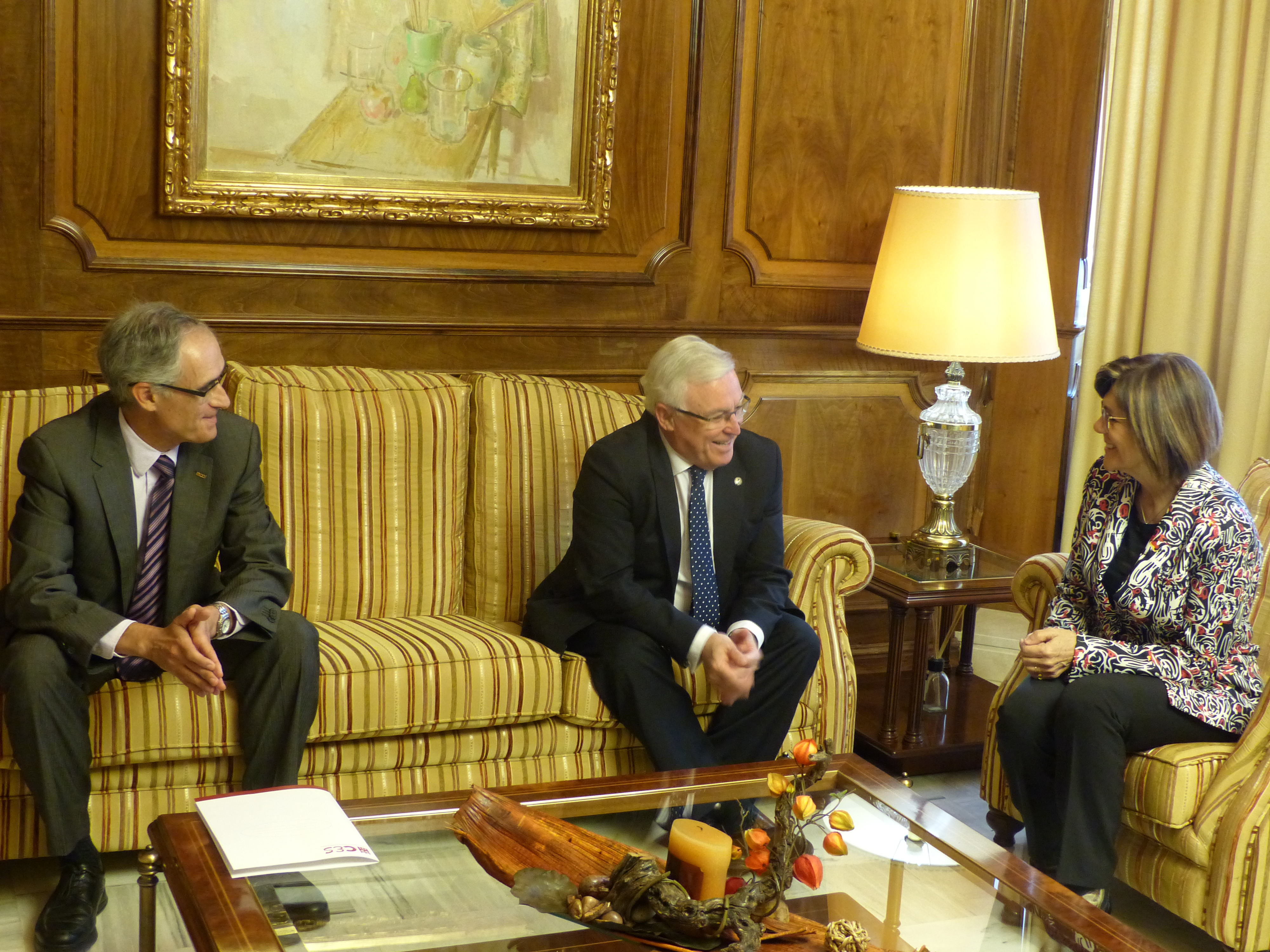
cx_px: 635
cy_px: 476
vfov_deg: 30.9
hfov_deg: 40.4
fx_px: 1724
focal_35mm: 47
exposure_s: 1/15
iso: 400
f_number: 2.8
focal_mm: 8.4
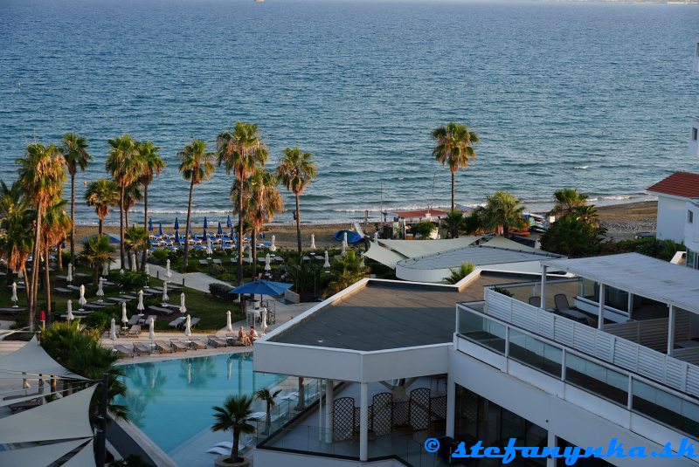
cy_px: 234
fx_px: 1322
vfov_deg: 20.1
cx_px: 350
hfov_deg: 29.6
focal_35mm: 68
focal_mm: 68
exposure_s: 1/200
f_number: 5
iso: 100
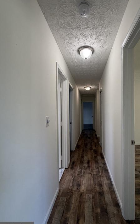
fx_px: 98
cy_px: 114
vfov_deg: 97.8
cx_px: 85
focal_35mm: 16
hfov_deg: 70.4
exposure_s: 1/120
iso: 320
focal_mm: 2.22
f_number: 2.2
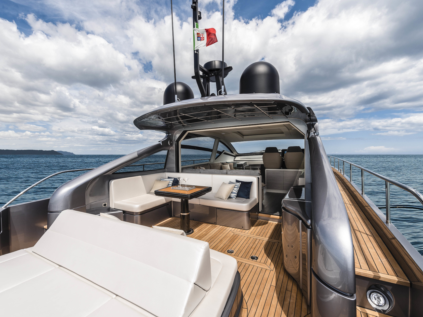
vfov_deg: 78.1
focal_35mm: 16
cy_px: 158
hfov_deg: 94.4
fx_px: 196
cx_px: 203
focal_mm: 14
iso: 100
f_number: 8
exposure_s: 1/500
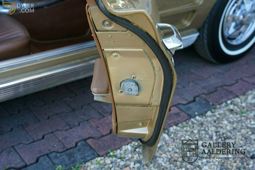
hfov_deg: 36.9
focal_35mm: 54
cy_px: 85
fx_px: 382
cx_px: 128
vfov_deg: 25.1
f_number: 5.6
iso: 200
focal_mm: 53.9
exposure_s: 1/60
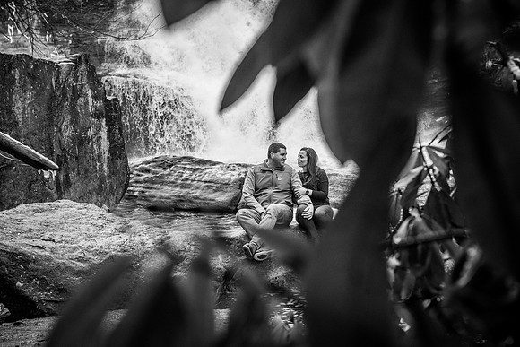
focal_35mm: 70
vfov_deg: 19.5
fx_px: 1011
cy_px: 174
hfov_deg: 28.8
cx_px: 260
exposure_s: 1/250
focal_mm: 70
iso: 1600
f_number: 6.3
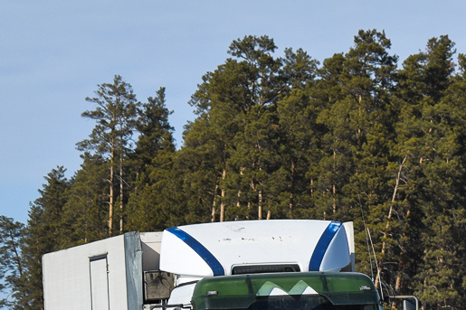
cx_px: 248
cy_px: 279
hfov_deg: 10.7
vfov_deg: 7.1
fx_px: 2487
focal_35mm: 192
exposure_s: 1/1600
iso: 200
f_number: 8
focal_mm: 55
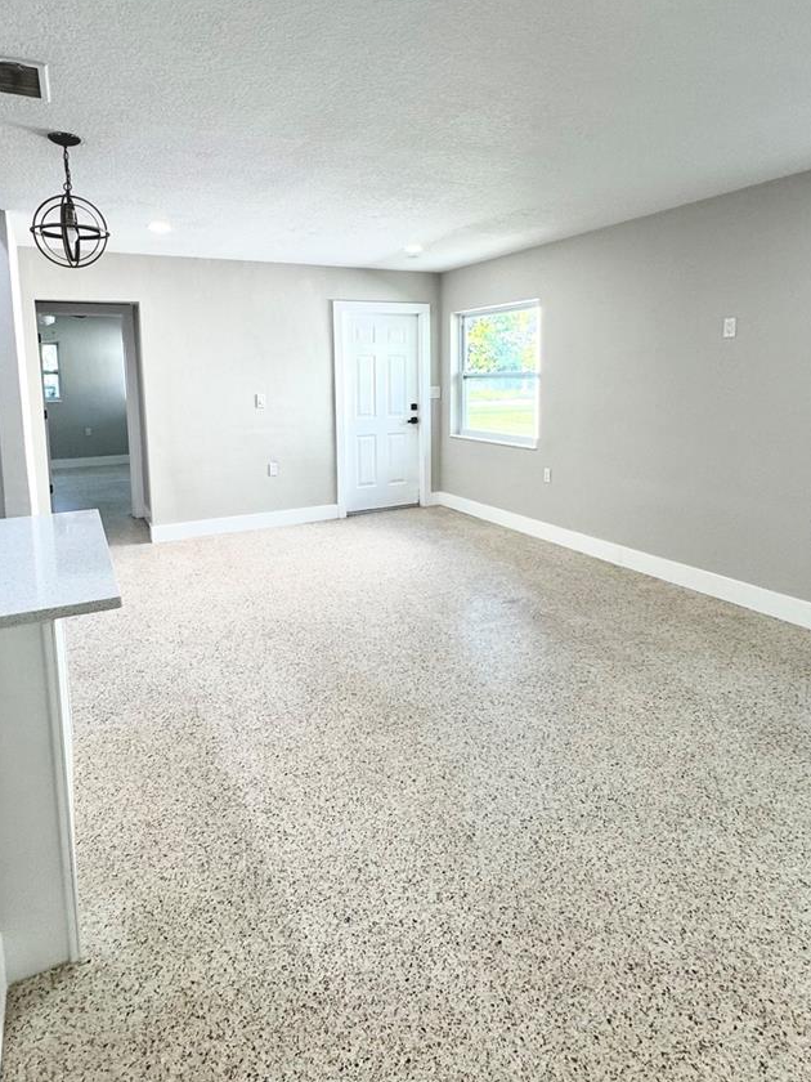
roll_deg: +2.4
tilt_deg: -6.8
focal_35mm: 20
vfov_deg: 81.0
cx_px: 369
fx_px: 625
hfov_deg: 65.8
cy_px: 446
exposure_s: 1/120
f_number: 2.2
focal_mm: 2.22
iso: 64
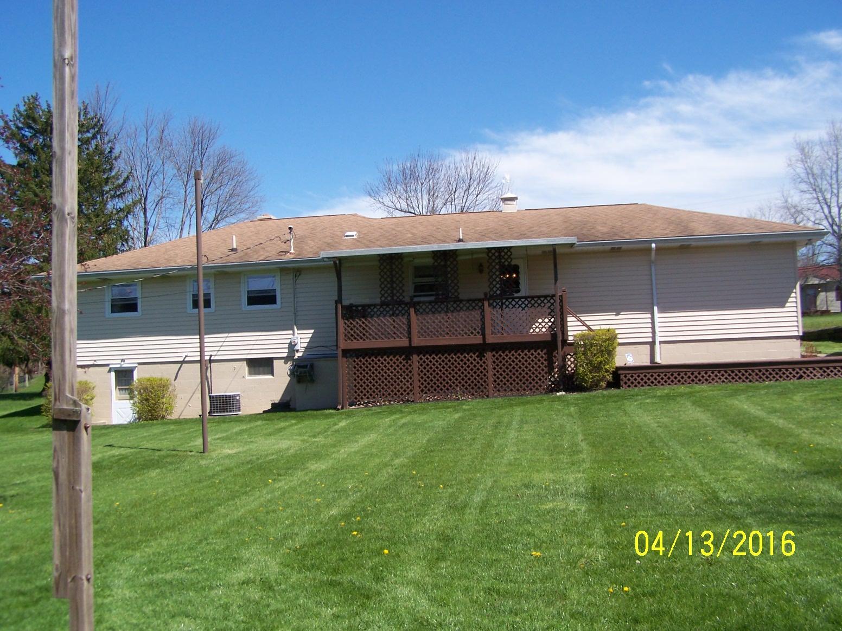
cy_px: 316
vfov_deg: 37.7
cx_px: 421
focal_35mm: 38
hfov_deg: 49.0
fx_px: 924
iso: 80
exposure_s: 1/800
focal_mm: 6.3
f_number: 4
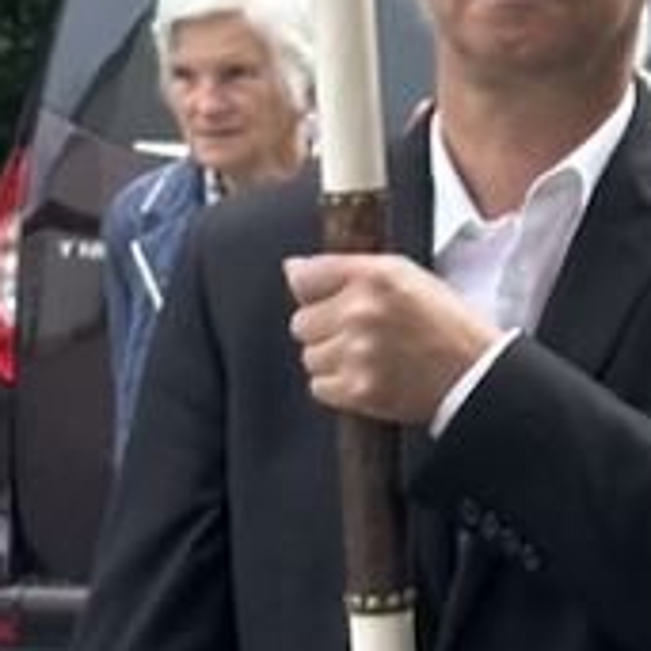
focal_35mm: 298
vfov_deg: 5.9
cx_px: 1386
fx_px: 6341
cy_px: 175
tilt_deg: +0.5
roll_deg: -0.5
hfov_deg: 5.7
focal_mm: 6.86
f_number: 1.78
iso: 64
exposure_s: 1/1000
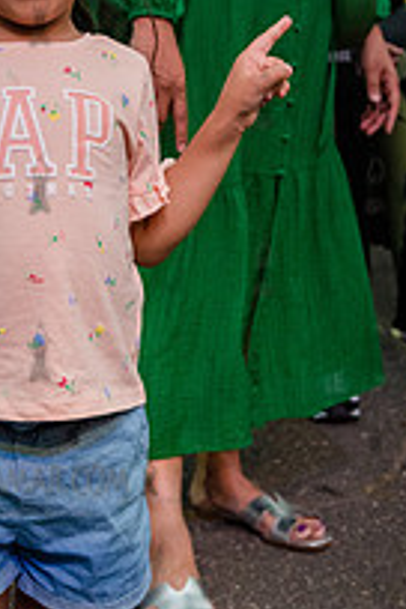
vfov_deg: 26.8
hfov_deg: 17.9
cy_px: 185
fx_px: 1269
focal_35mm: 75
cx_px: 39
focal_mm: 34
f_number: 4.5
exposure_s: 1/400
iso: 4000
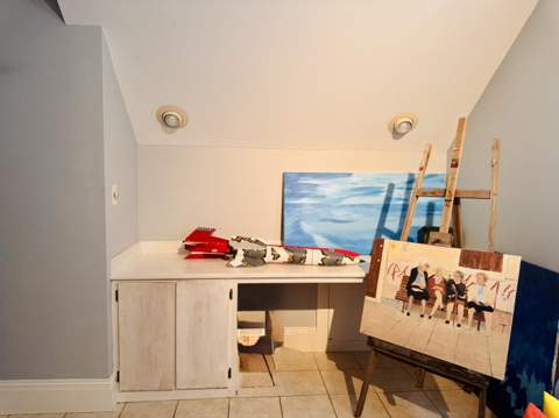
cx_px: 280
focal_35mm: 24
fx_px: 387
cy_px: 209
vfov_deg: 56.7
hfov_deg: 71.7
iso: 250
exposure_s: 1/60
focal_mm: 6.76
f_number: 1.78
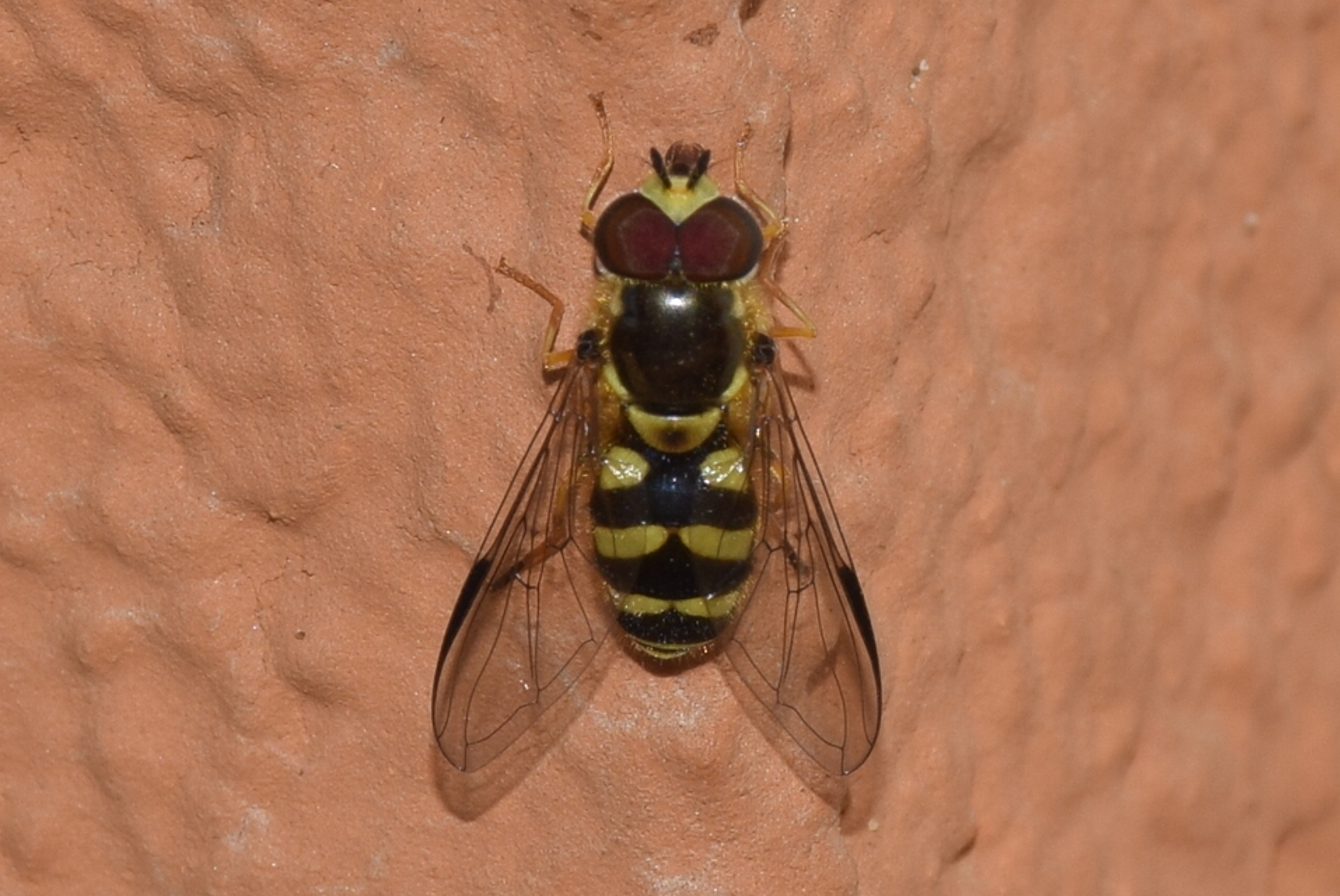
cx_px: 670
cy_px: 448
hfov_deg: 9.8
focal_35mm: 210
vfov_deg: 6.6
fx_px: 7824
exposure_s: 1/160
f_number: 11
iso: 100
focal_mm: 140
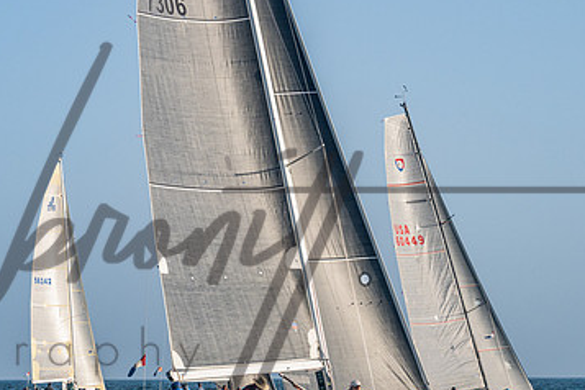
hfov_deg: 14.2
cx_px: 199
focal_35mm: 144
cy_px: 239
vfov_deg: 9.5
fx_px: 2340
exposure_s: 1/1000
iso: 400
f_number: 8
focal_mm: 77
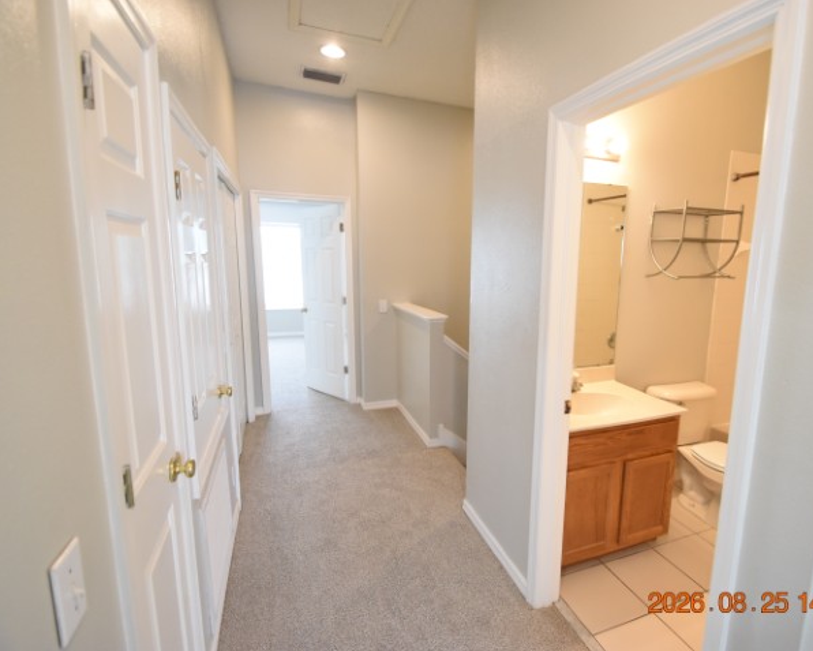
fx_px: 409
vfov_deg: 77.0
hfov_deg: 89.0
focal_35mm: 17
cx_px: 468
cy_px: 325
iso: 1250
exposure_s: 1/60
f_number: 3.5
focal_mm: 10
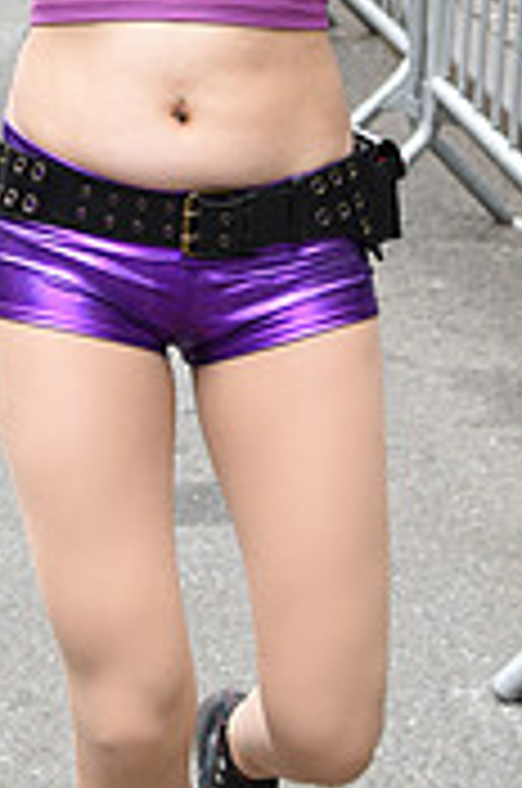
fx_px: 2467
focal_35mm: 113
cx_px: 25
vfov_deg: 17.1
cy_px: -216
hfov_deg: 12.0
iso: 400
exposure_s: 1/320
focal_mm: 34
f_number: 4
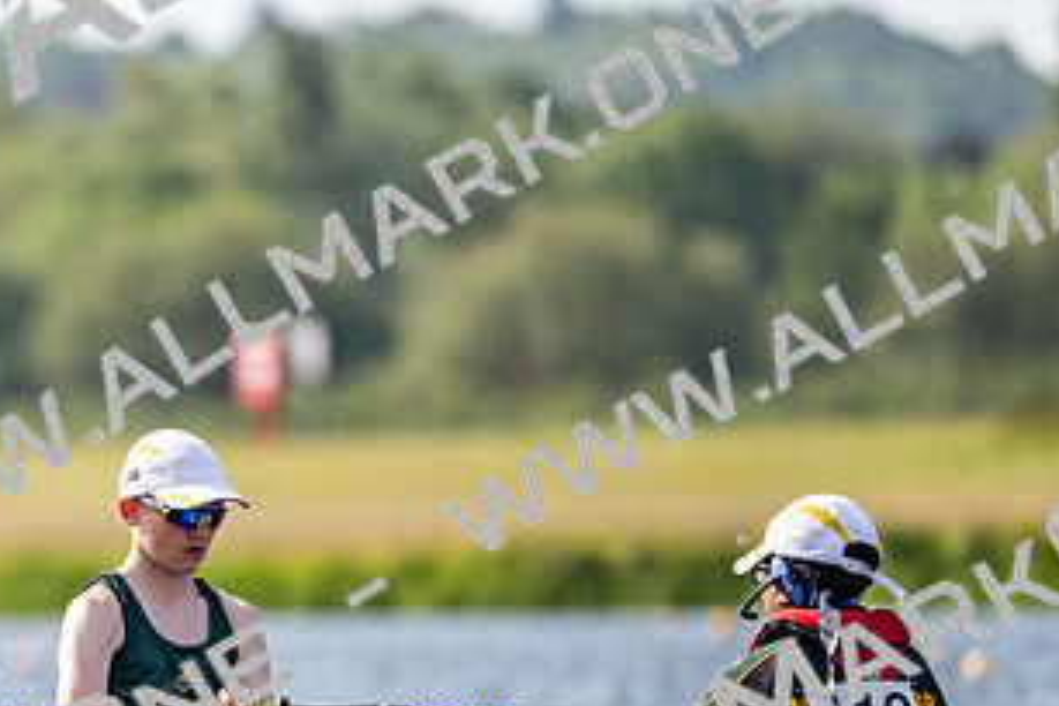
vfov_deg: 1.8
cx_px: 190
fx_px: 22326
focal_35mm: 759
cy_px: 611
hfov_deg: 2.7
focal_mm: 400
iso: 280
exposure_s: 1/2500
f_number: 4.5
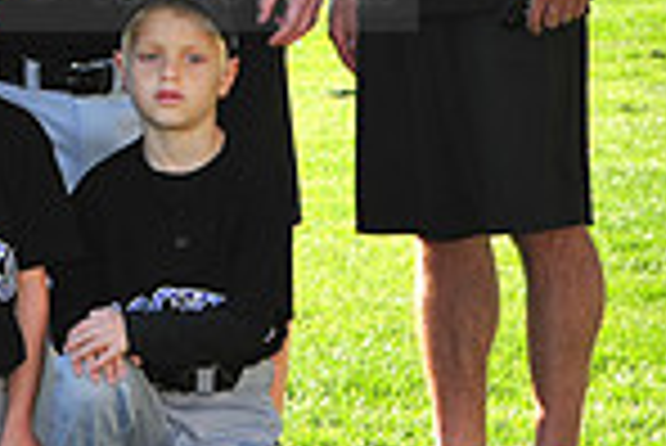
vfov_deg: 4.4
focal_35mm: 313
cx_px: -454
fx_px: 5796
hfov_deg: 6.5
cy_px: -104
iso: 200
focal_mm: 80
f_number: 8
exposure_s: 1/160
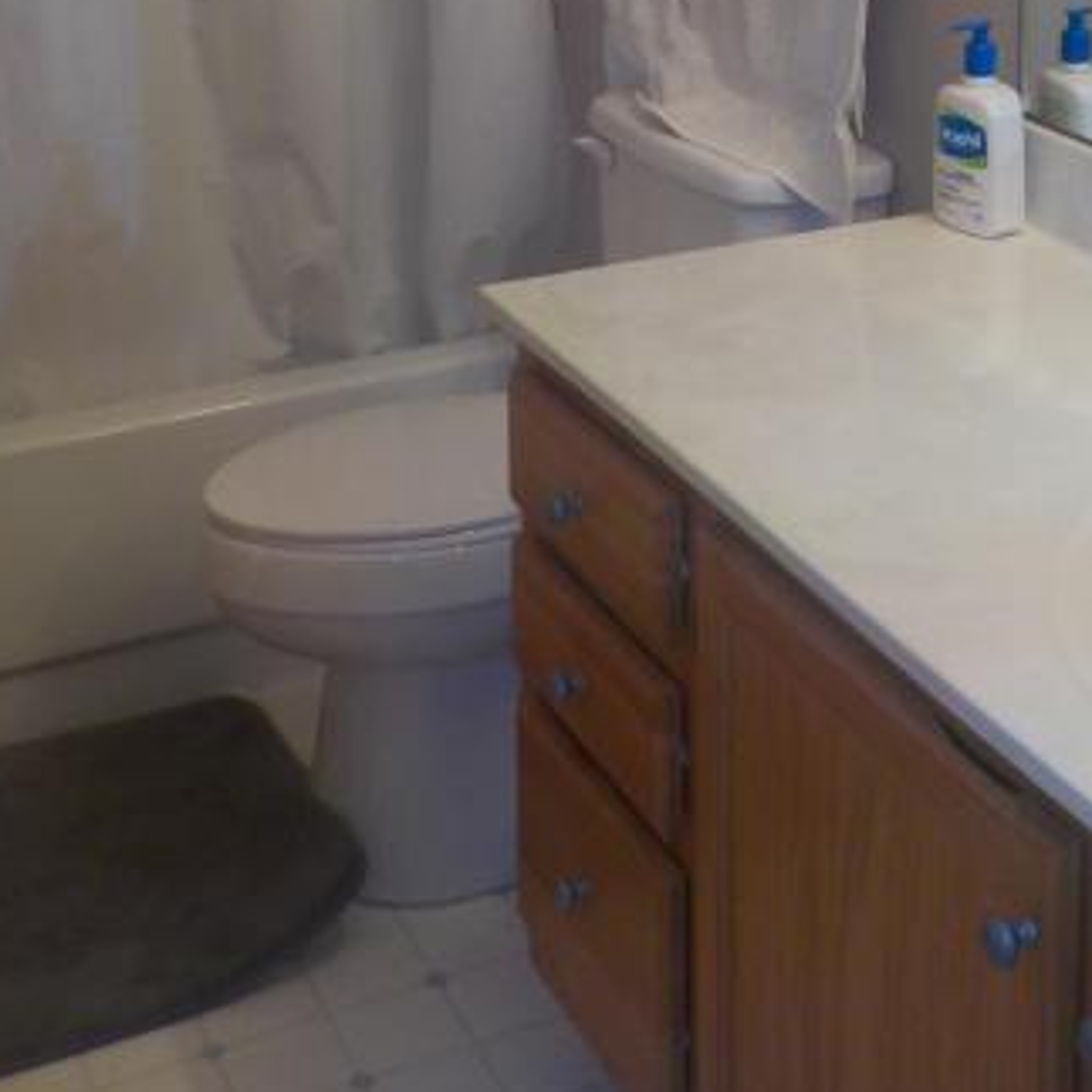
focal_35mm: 63
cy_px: -132
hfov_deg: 27.1
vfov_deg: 25.2
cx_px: 771
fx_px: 2248
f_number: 3.3
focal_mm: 4.1
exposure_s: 1/30
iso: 140
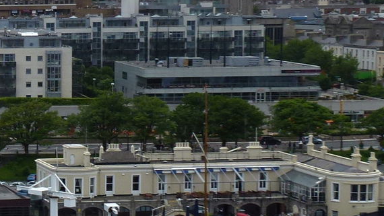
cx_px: -221
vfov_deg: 10.0
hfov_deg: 16.0
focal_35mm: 121
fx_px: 1232
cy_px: 127
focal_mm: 5.9
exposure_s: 1/800
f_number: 4
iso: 100
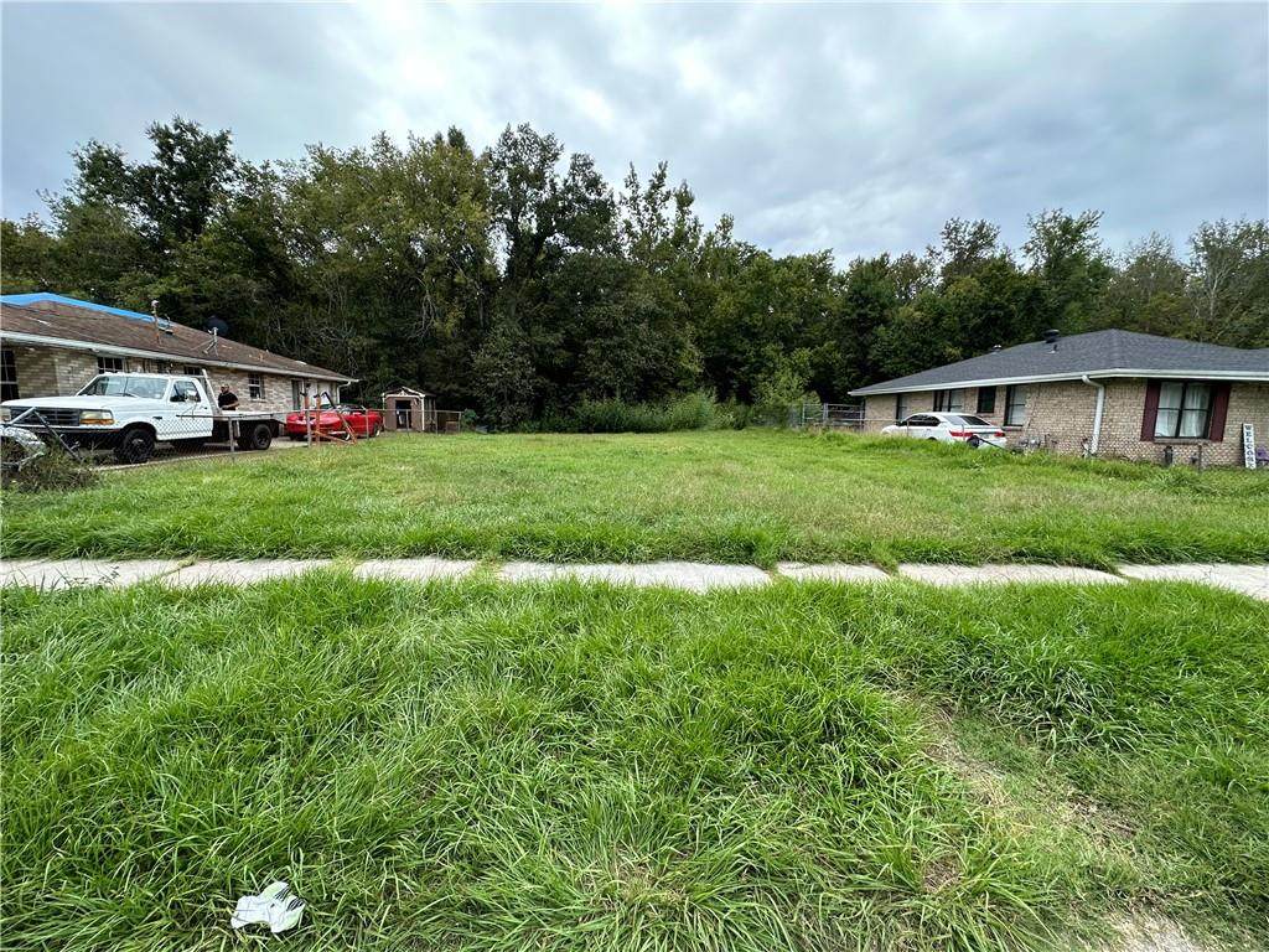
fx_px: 513
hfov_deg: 102.1
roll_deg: -0.3
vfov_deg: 85.7
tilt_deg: -6.5
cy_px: 476
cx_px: 634
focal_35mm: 14
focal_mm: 2.22
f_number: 2.2
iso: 40
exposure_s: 1/498
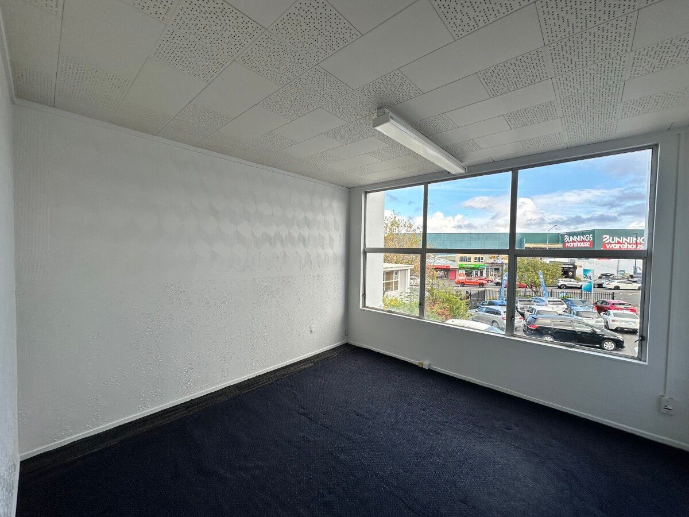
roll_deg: -0.8
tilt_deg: -0.9
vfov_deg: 85.7
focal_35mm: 14
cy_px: 258
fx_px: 279
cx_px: 344
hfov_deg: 102.1
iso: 40
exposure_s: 1/313
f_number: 2.2
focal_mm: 2.22
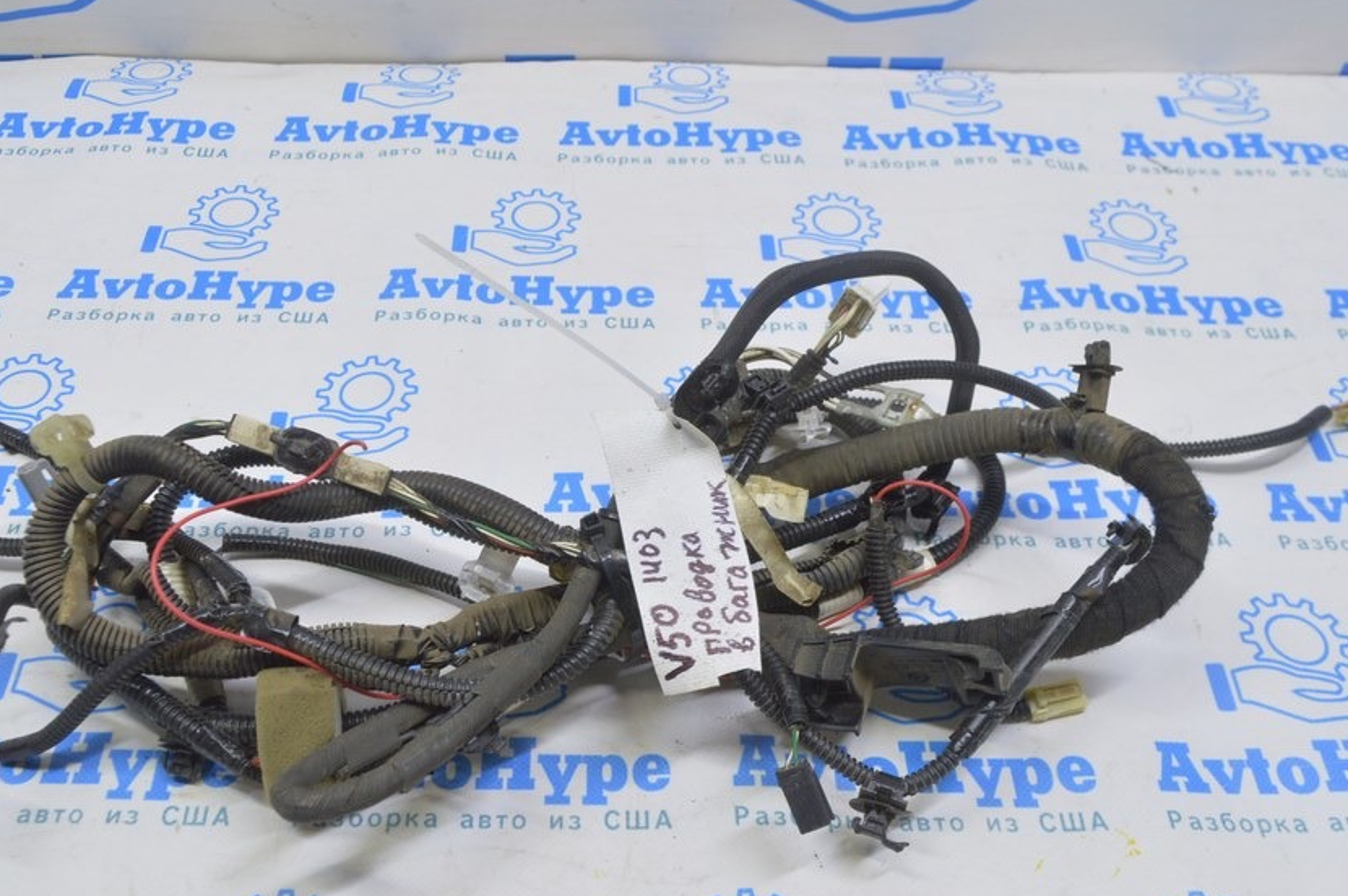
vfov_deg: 35.9
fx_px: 1384
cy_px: 454
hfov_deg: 51.8
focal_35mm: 37
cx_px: 593
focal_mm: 20
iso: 400
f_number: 5.6
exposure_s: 1/20
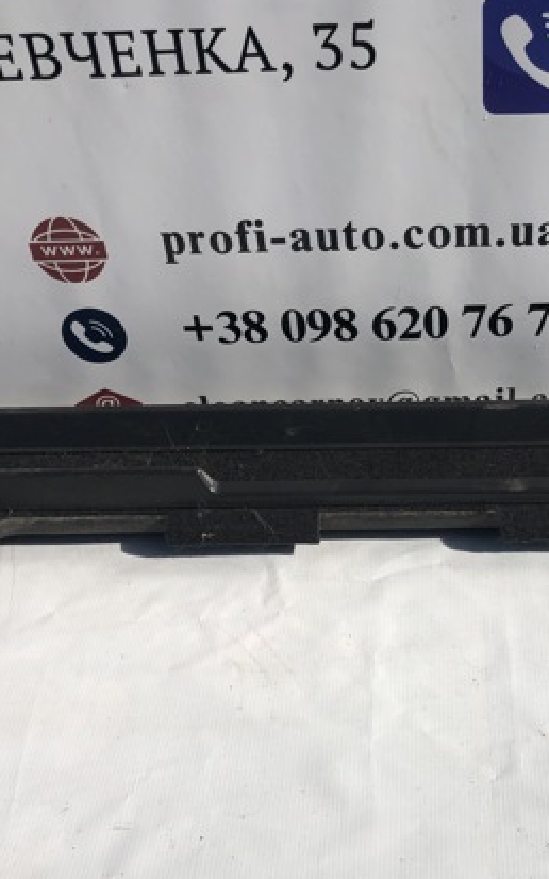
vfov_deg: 43.4
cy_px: 480
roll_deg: +2.3
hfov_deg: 27.5
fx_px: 1102
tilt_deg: -39.1
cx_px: 430
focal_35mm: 46
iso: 25
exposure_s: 1/5348
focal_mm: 4
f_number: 1.8
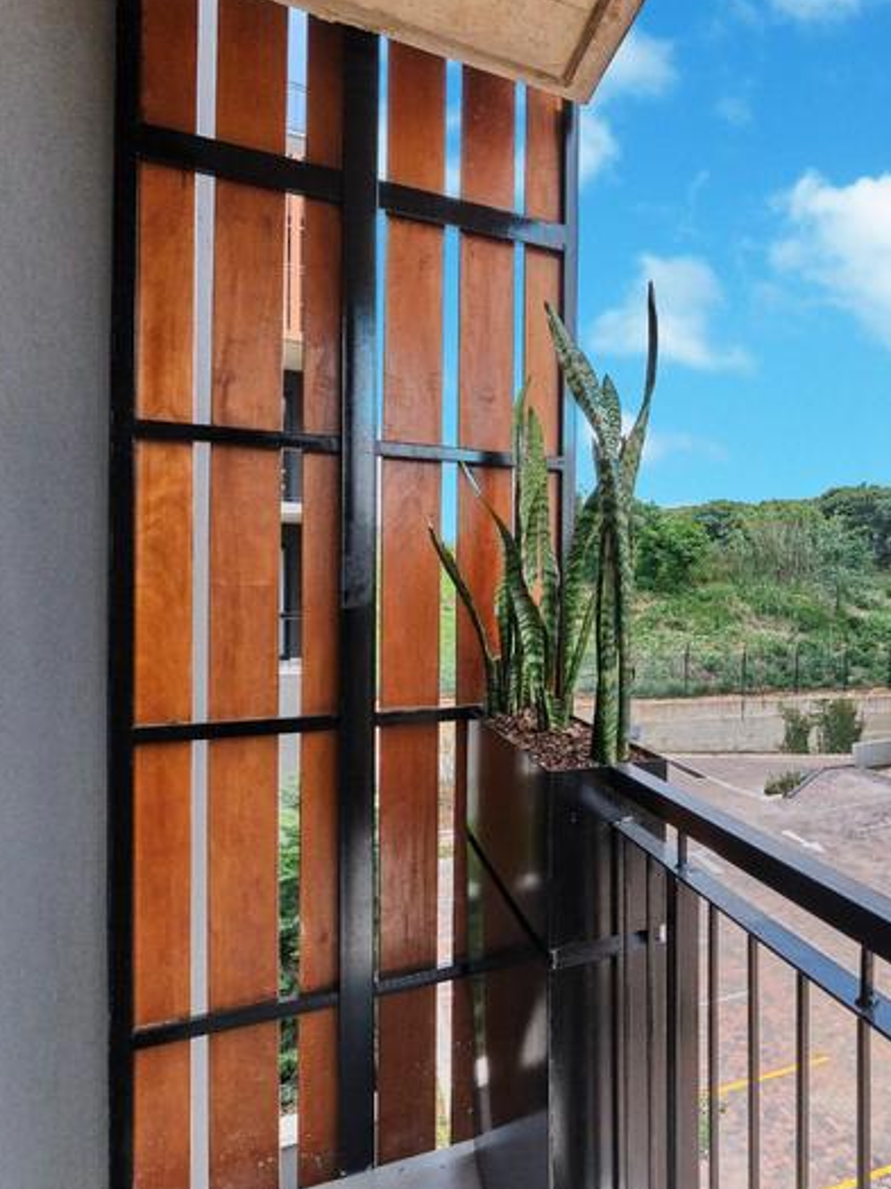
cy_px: 593
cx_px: 873
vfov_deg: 76.4
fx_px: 755
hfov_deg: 50.5
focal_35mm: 22
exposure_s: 1/1000
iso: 800
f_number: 8
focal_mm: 10
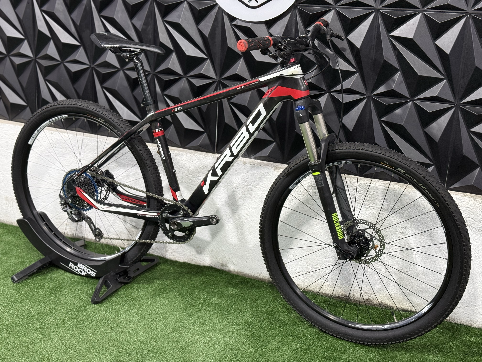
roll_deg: -2.7
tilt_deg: -16.2
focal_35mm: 48
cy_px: 181
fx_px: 668
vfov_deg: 30.3
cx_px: 241
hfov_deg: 39.7
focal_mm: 6.76
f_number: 1.78
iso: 200
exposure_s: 1/60
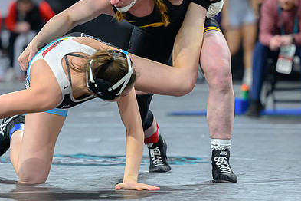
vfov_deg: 4.9
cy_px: 91
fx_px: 2366
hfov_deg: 7.3
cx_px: 129
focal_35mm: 283
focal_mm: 145
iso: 2800
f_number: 2.8
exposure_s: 1/800
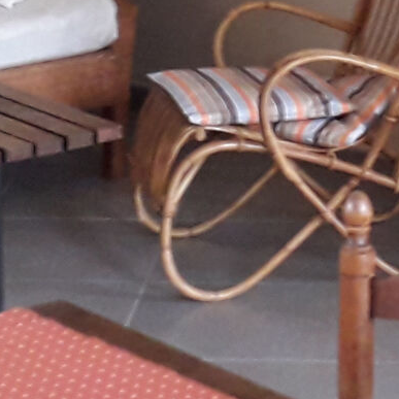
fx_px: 2060
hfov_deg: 11.0
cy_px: -268
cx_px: 402
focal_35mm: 158
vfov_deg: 10.5
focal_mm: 3.6
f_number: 1.9
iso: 250
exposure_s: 1/25
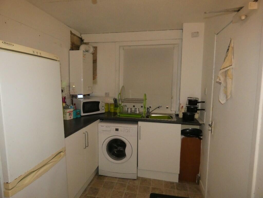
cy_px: 99
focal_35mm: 20
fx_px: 152
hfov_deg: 81.7
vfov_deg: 66.0
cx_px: 132
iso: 800
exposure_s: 1/60
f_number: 2.8
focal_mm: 3.6
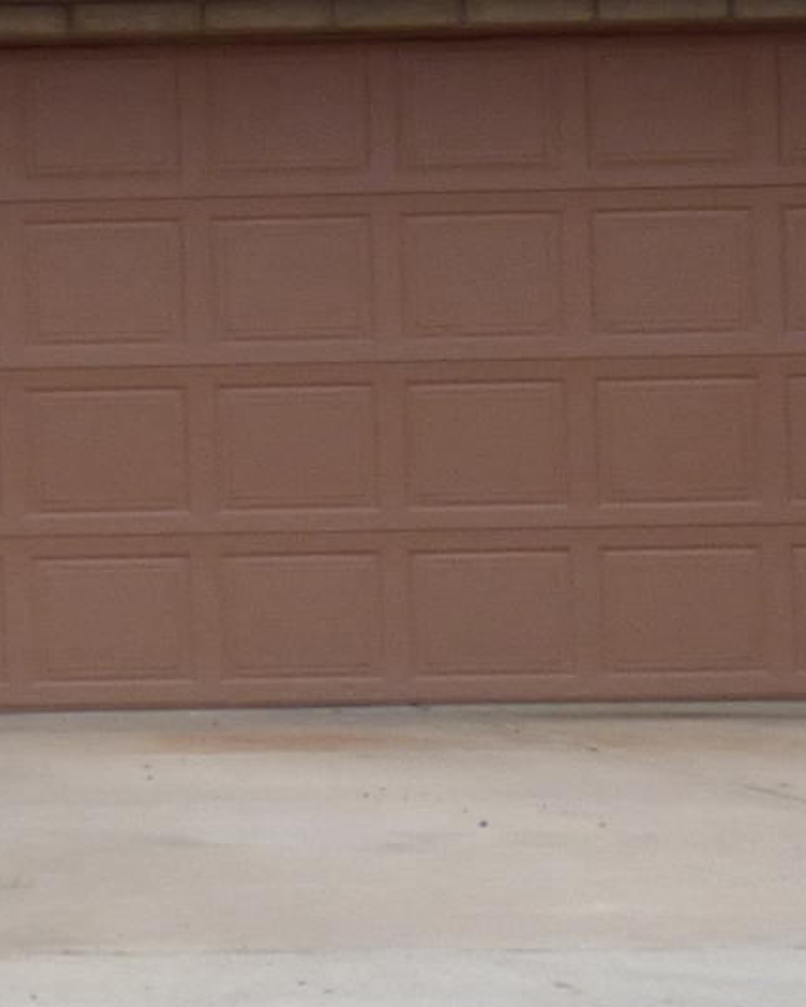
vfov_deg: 9.3
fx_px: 6202
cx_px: -1309
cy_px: 341
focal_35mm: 208
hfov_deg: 6.9
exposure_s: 1/400
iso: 100
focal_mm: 6.8
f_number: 3.5
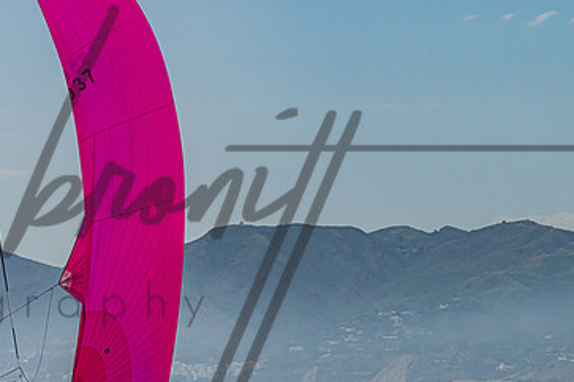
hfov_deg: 8.8
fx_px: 3731
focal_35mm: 234
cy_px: 216
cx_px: 134
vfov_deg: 5.9
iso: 400
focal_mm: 125
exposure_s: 1/2500
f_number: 8
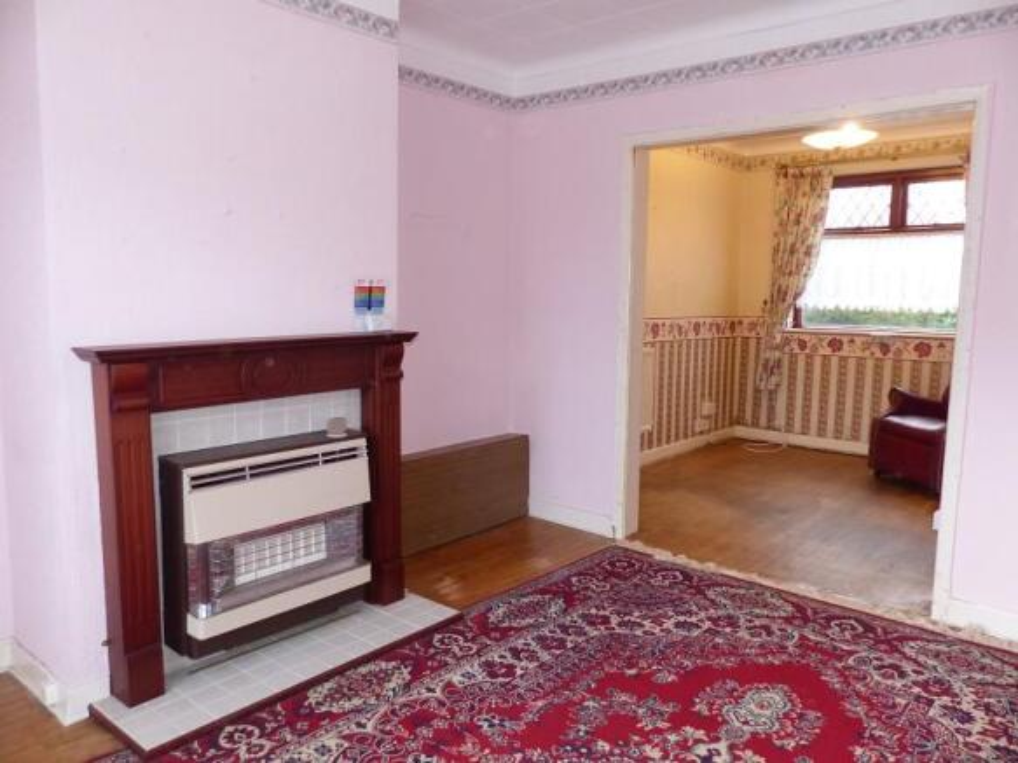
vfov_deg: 54.9
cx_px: 509
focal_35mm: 25
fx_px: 735
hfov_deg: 69.4
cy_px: 382
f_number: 2.8
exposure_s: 1/60
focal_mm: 4.5
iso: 400
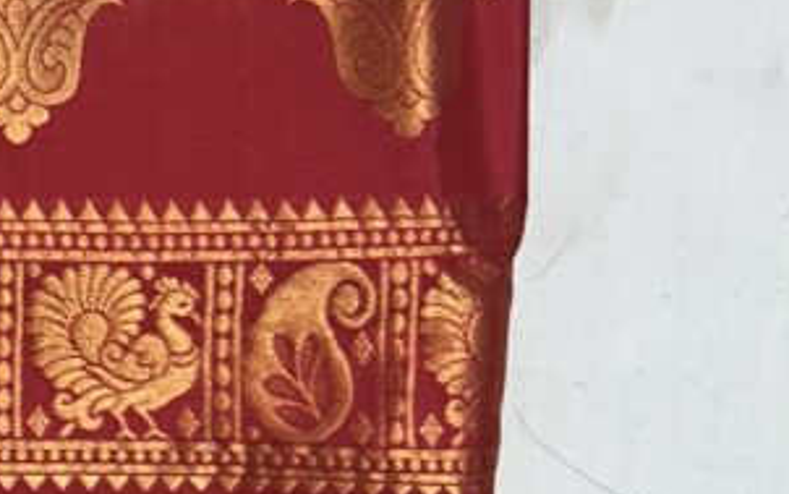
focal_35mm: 137
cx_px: -513
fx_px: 2947
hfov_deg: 14.0
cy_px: -105
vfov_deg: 9.4
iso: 50
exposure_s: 1/100
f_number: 1.5
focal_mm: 5.7
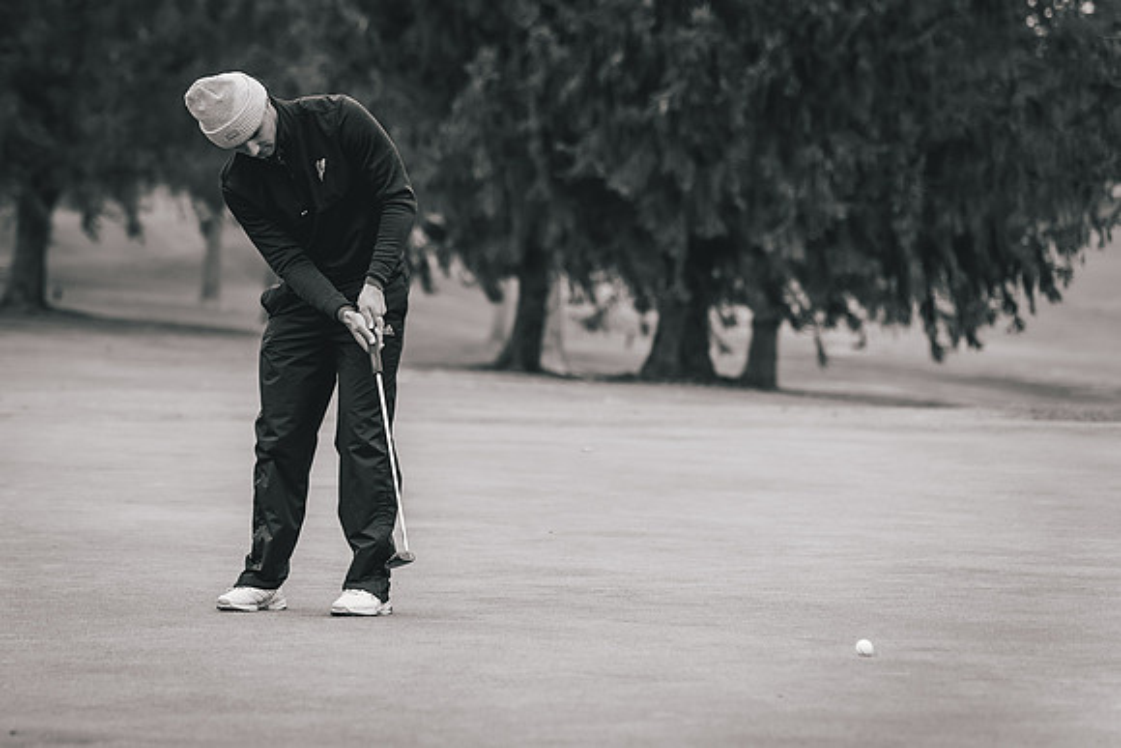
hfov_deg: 13.3
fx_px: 4797
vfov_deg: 8.9
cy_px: 322
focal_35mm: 154
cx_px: 323
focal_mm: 102
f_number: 2.8
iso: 640
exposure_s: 1/3200
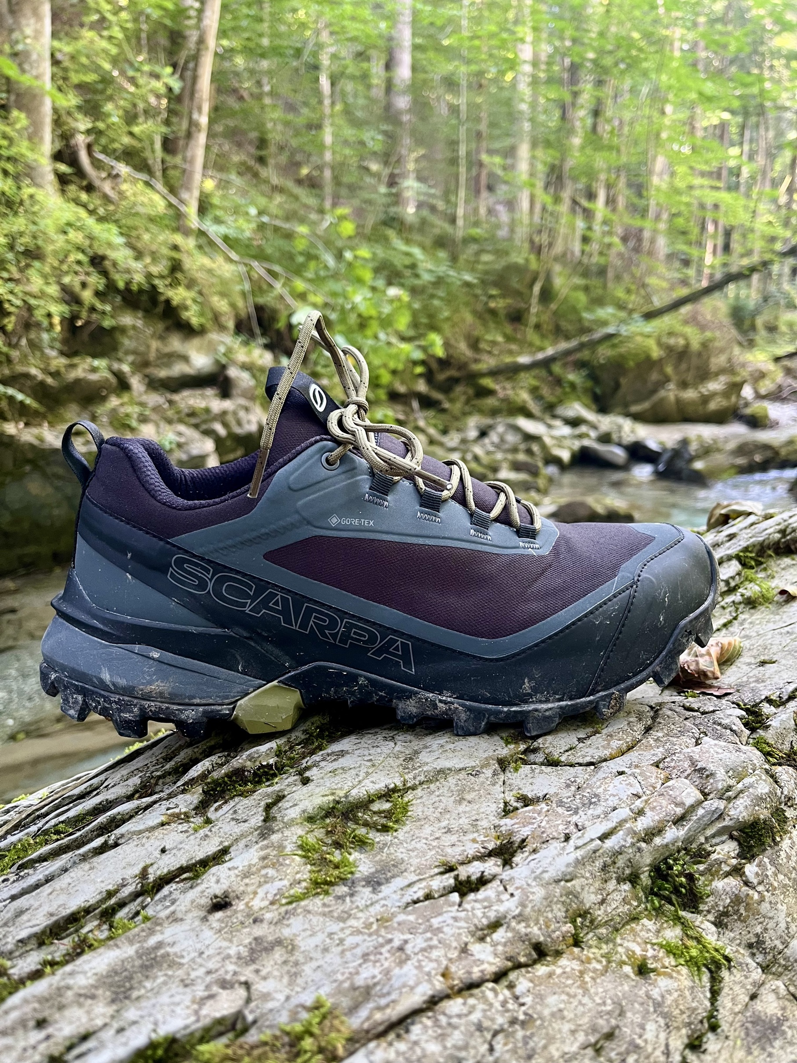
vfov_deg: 67.3
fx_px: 798
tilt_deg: -11.2
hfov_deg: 53.1
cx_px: 398
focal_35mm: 26
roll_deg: +1.4
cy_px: 532
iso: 160
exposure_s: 1/60
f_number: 1.6
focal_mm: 5.1
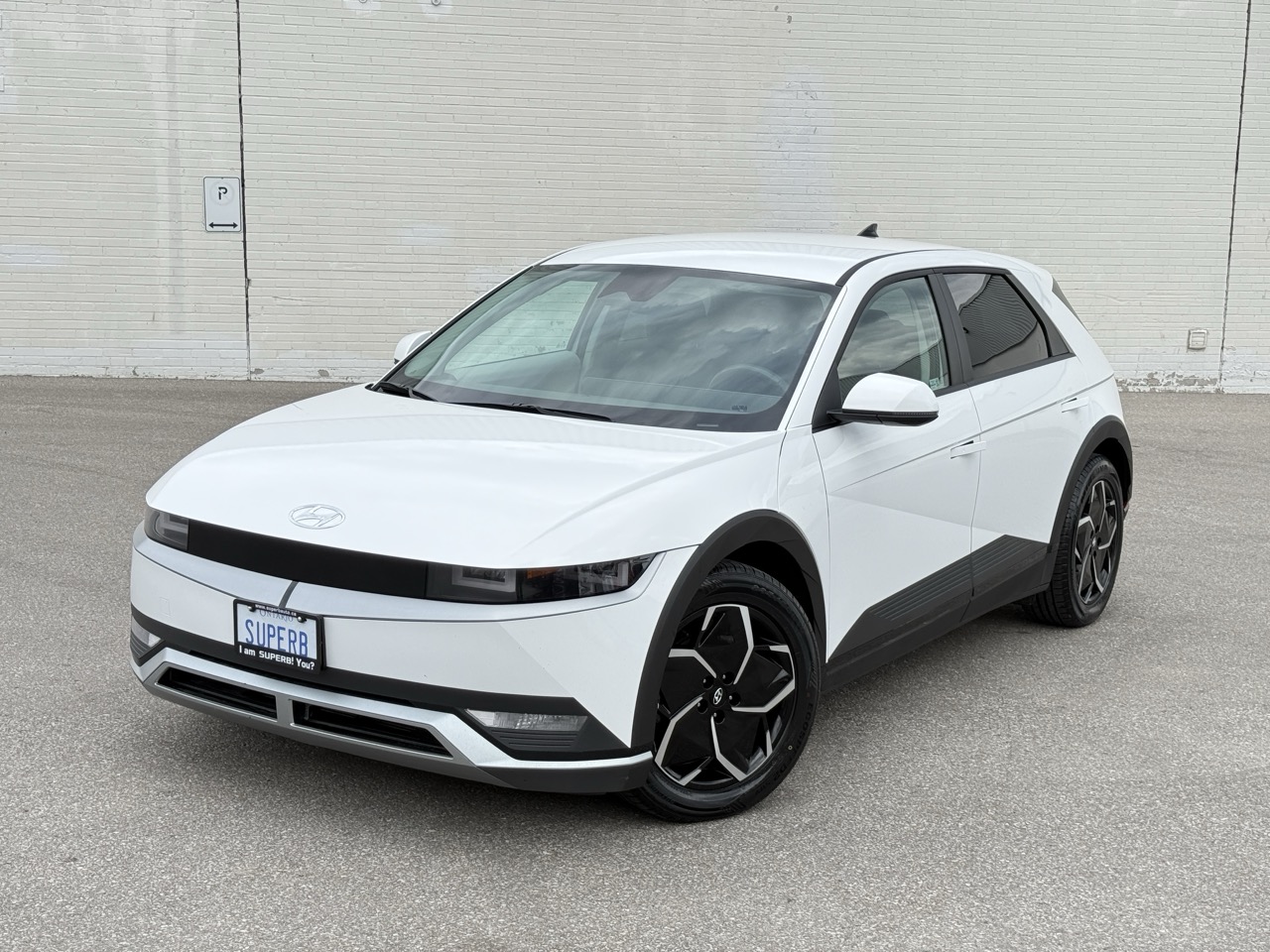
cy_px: 476
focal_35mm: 48
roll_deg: -2.0
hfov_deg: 39.7
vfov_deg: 30.3
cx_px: 635
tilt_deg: -6.7
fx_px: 1761
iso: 100
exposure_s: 1/2088
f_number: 1.78
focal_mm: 6.76
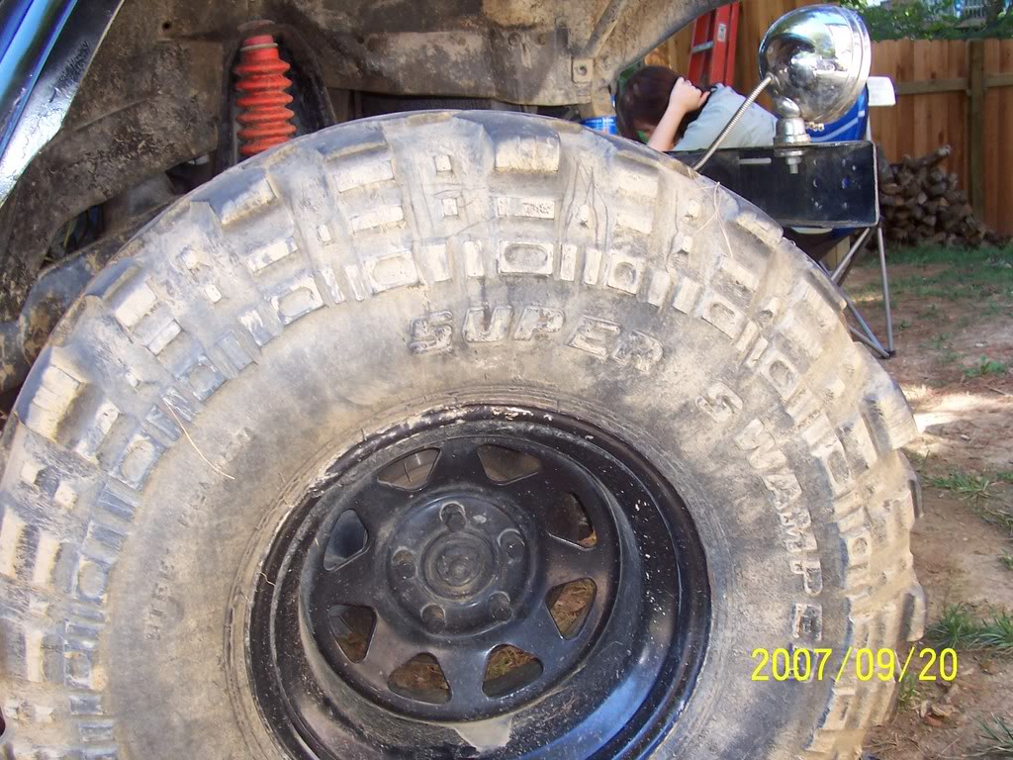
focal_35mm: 37
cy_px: 380
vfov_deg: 38.7
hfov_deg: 50.1
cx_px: 506
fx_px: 1083
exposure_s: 1/90
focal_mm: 5.6
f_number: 2.8
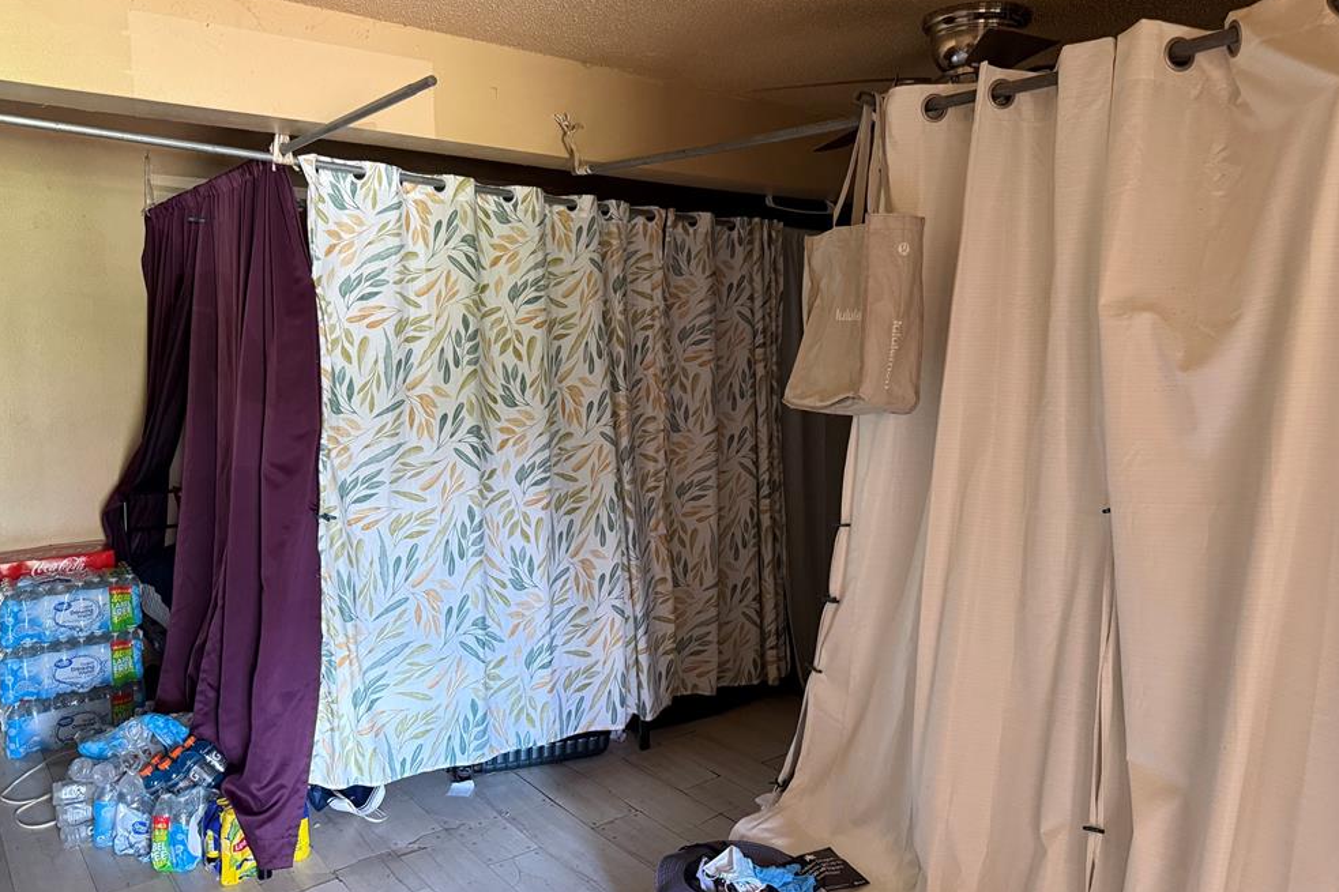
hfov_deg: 69.4
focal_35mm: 26
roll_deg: +0.5
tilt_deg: -3.4
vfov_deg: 49.5
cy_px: 404
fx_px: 967
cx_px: 652
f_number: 1.78
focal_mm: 6.76
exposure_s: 1/60
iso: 400
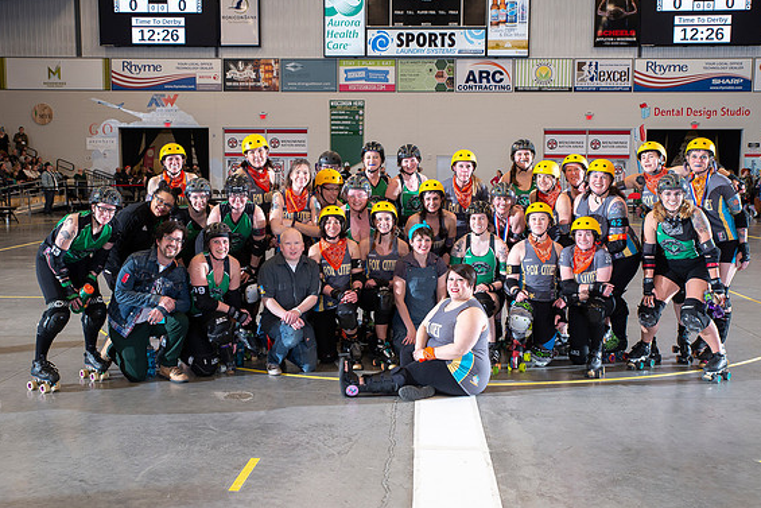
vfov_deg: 34.2
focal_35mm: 39
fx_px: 825
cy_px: 254
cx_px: 385
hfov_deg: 49.5
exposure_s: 1/160
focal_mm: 38
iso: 640
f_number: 7.1
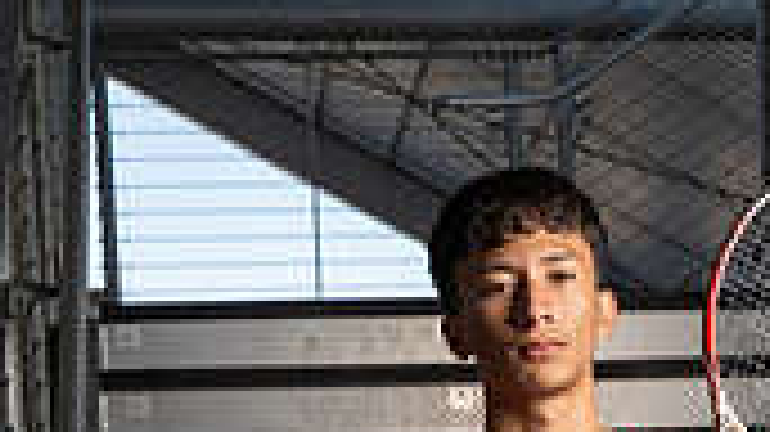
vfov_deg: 8.5
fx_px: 2694
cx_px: 567
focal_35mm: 132
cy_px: 968
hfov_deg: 16.2
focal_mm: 48
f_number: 8
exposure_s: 1/250
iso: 250
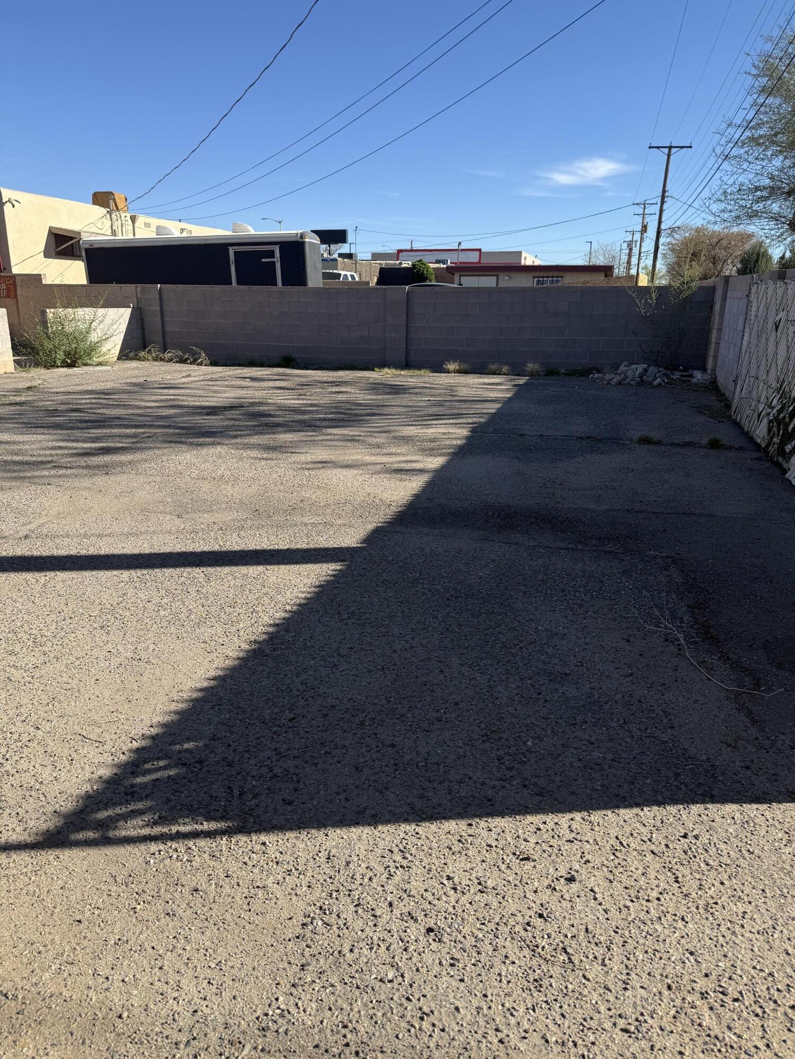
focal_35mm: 24
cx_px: 398
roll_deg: -2.5
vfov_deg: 71.6
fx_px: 735
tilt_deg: -15.8
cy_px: 530
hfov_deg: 56.8
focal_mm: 6.76
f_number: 1.78
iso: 80
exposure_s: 1/2907
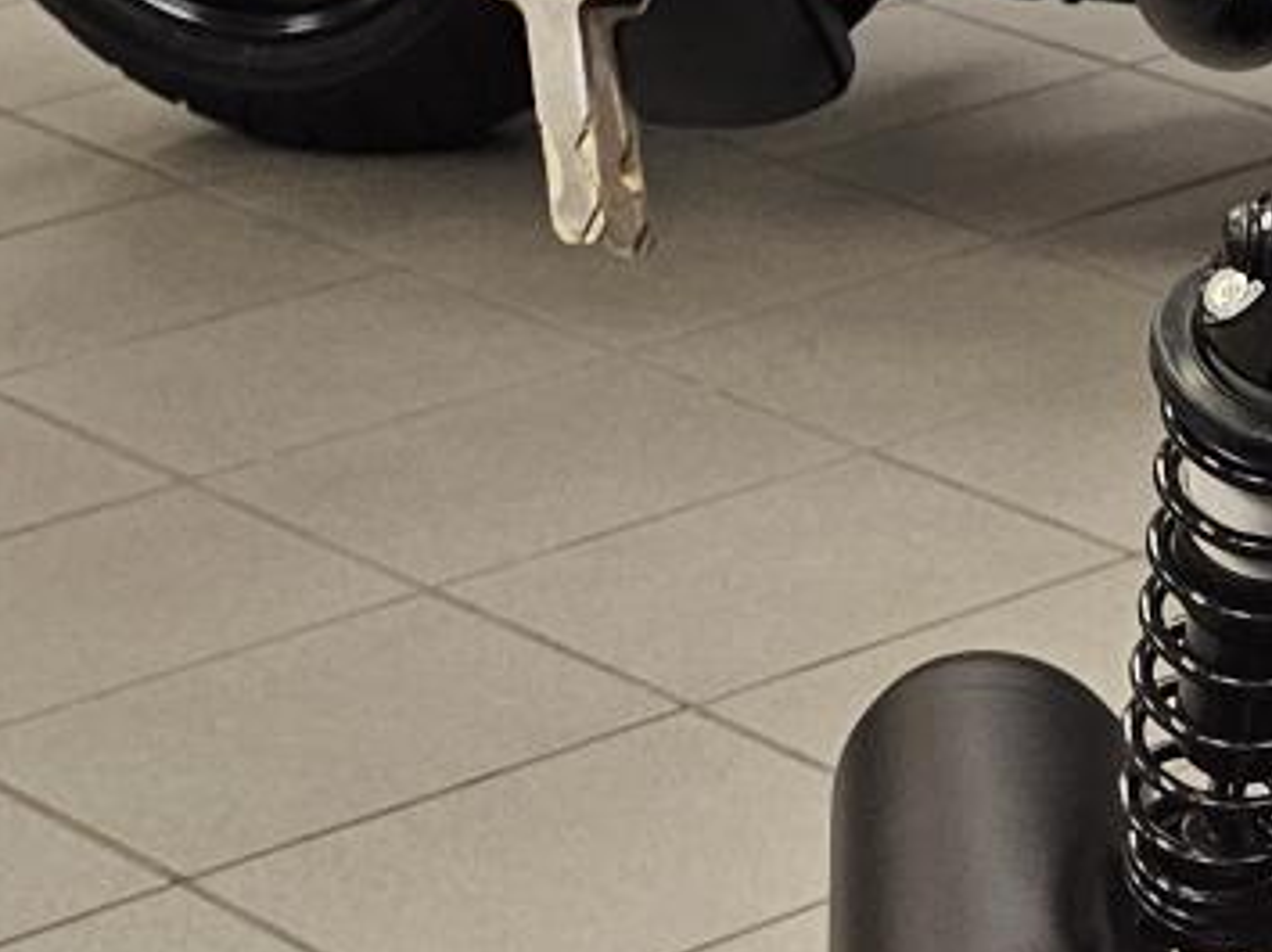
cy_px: 1847
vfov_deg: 10.5
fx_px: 4774
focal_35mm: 130
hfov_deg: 12.1
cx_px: 3090
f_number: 1.7
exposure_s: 1/120
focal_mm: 6.3
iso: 160
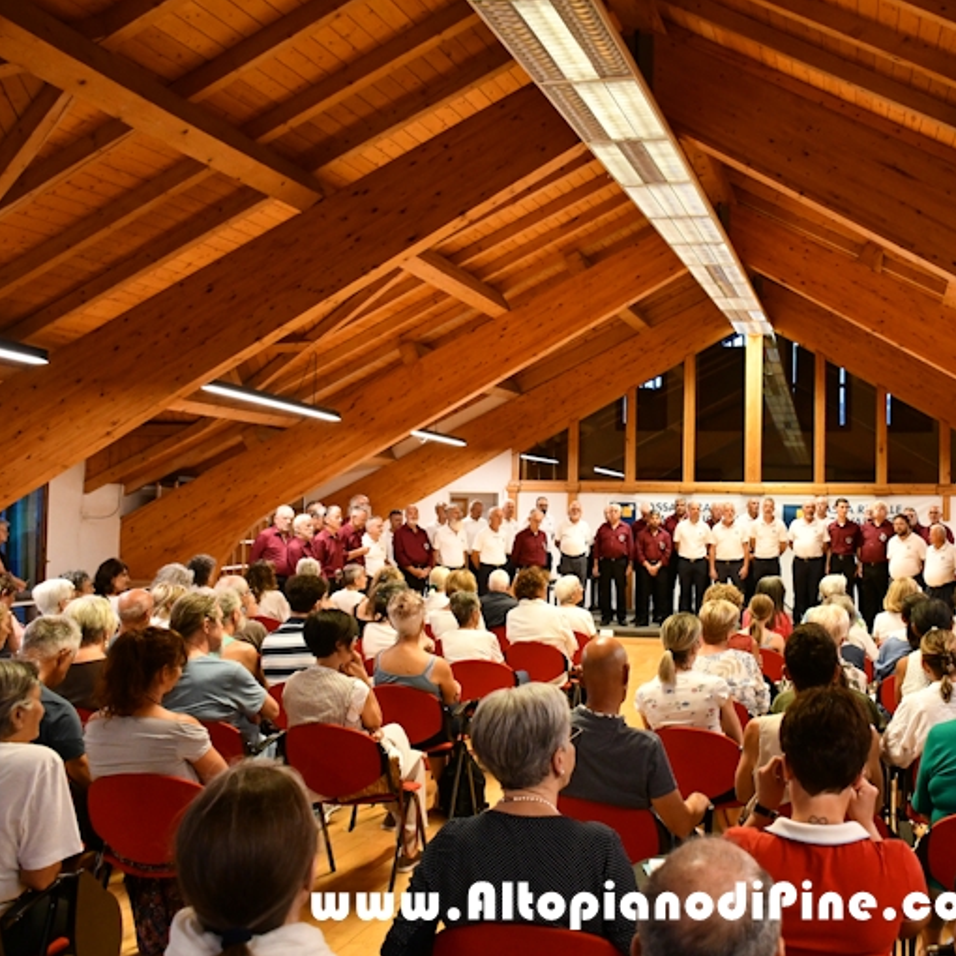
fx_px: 1125
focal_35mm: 36
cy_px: 466
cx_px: 658
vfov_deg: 46.0
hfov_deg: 45.2
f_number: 3.5
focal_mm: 18
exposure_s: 1/125
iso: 3200
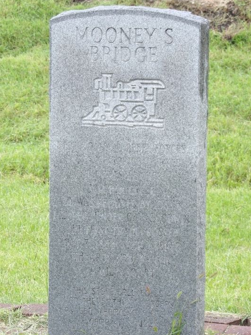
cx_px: 112
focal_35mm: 251
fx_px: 2427
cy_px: 188
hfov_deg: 5.9
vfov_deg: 7.9
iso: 200
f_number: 4.5
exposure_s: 1/73
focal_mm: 39.8
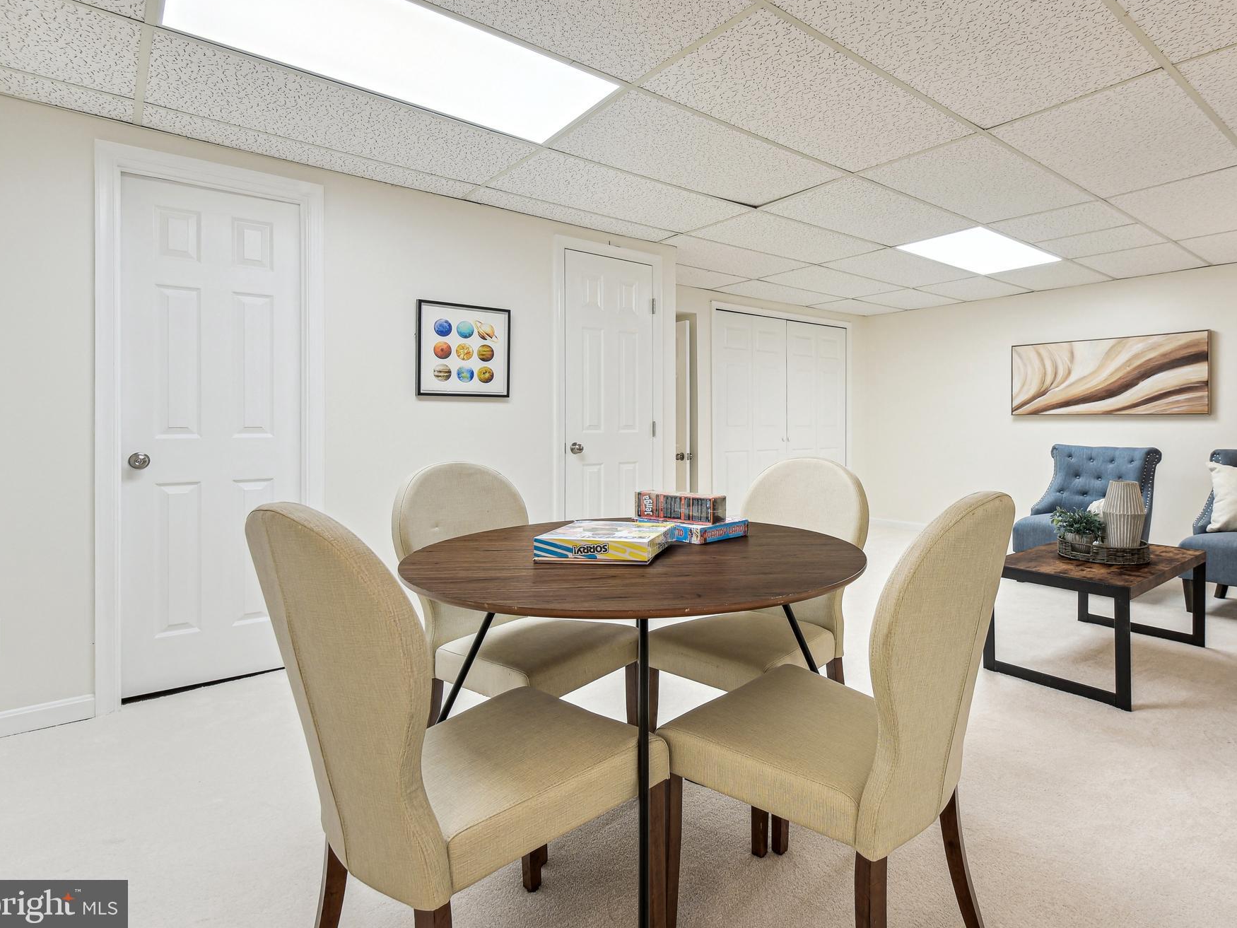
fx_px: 643
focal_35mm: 18
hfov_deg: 87.3
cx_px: 695
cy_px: 449
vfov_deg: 71.6
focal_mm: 16
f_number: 8
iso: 400
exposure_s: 1/25
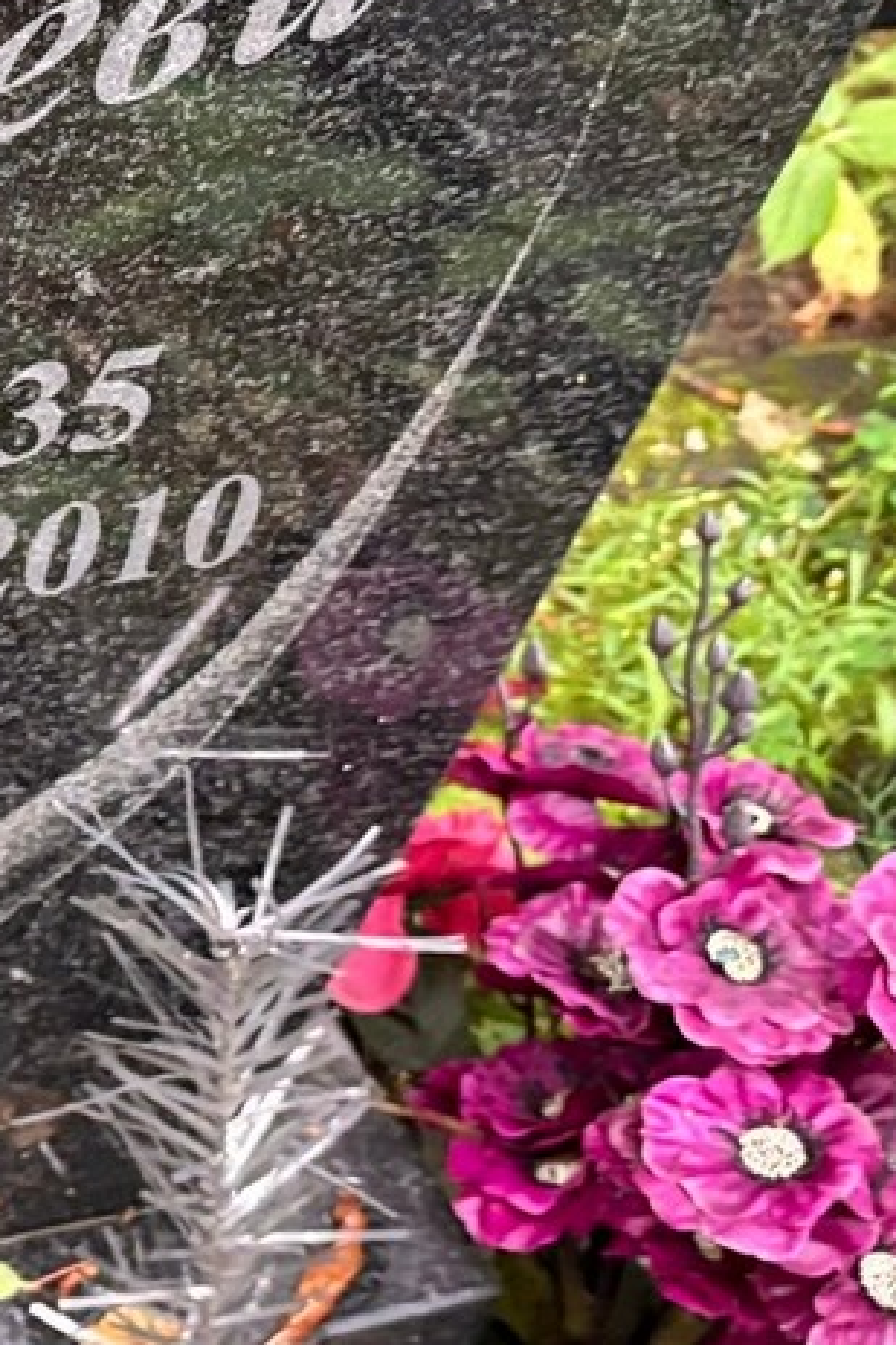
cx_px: -626
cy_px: 455
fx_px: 3138
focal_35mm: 84
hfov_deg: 14.6
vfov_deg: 24.1
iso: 400
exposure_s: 1/60
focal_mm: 5.96
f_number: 1.6
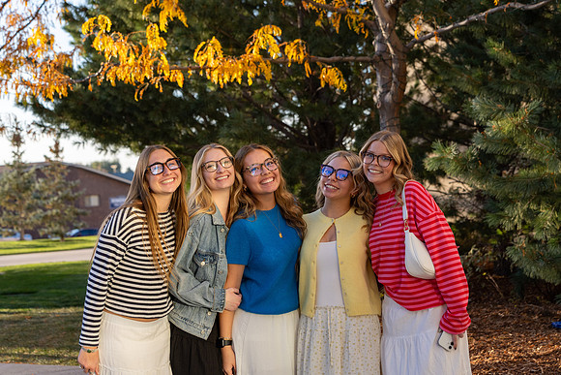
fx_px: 1332
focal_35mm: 85
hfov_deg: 23.8
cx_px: 315
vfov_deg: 16.0
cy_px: 146
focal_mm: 70
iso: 160
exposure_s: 1/320
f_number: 5
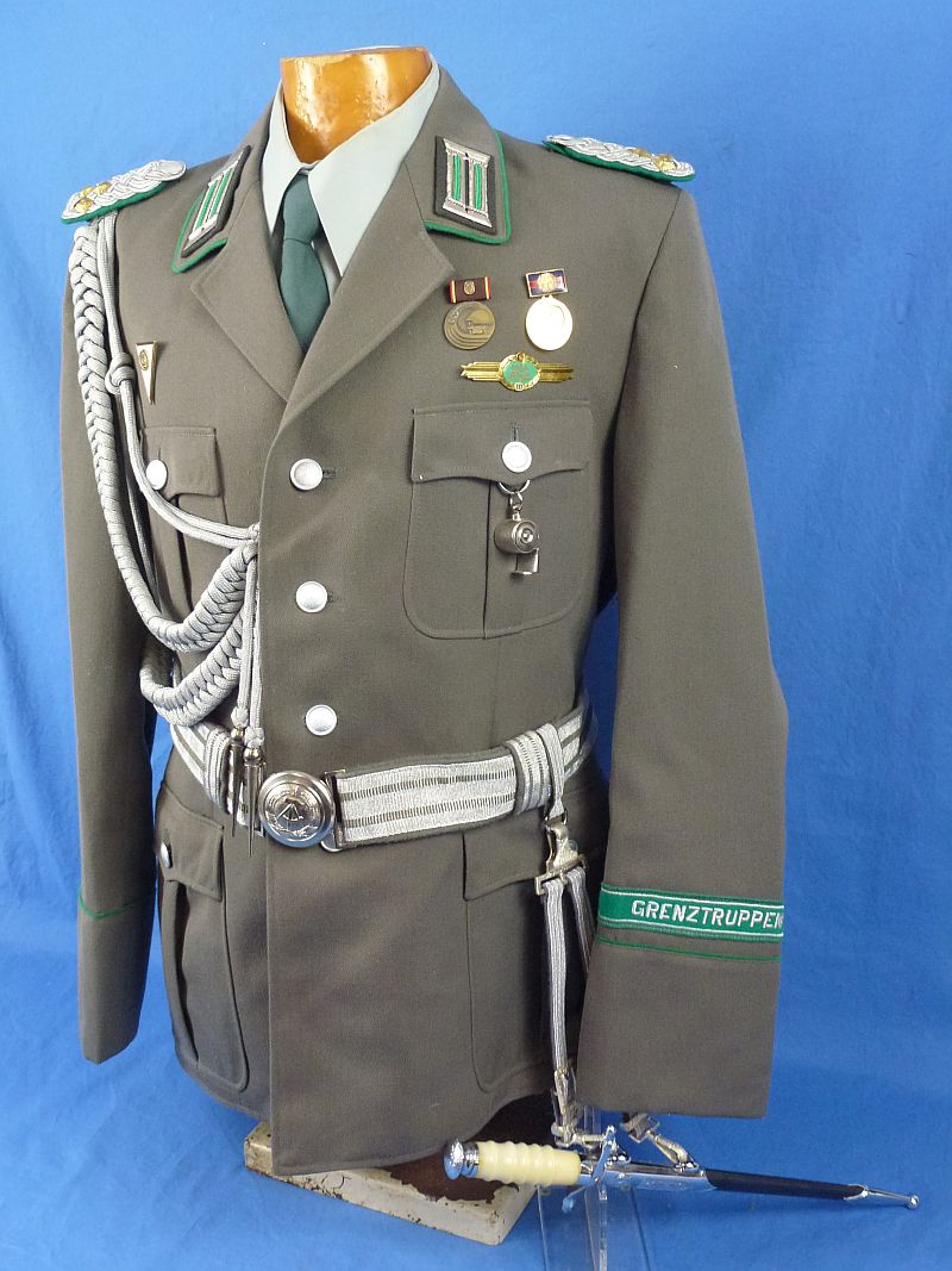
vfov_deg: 51.4
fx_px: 1320
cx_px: 476
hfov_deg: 39.6
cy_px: 636
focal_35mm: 36
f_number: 3.7
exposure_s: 1/60
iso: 400
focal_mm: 6.4
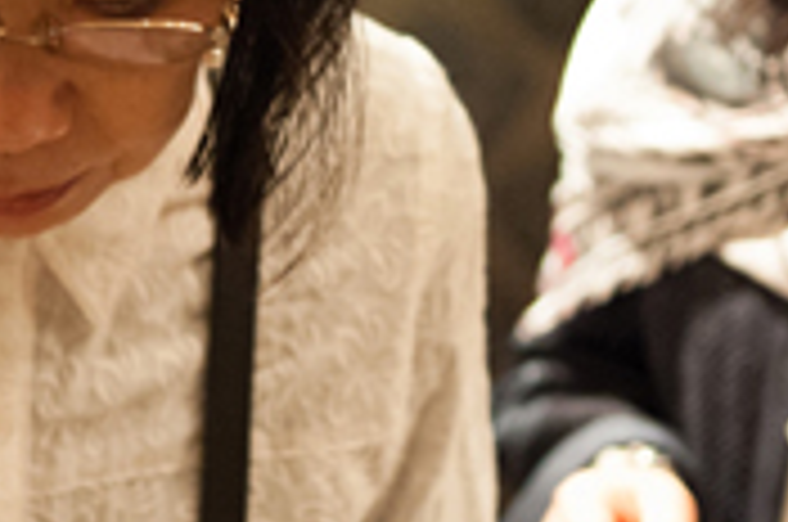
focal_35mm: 128
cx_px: 5
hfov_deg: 15.7
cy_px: 180
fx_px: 2797
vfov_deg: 10.7
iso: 2800
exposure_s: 1/100
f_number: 2.8
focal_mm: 35
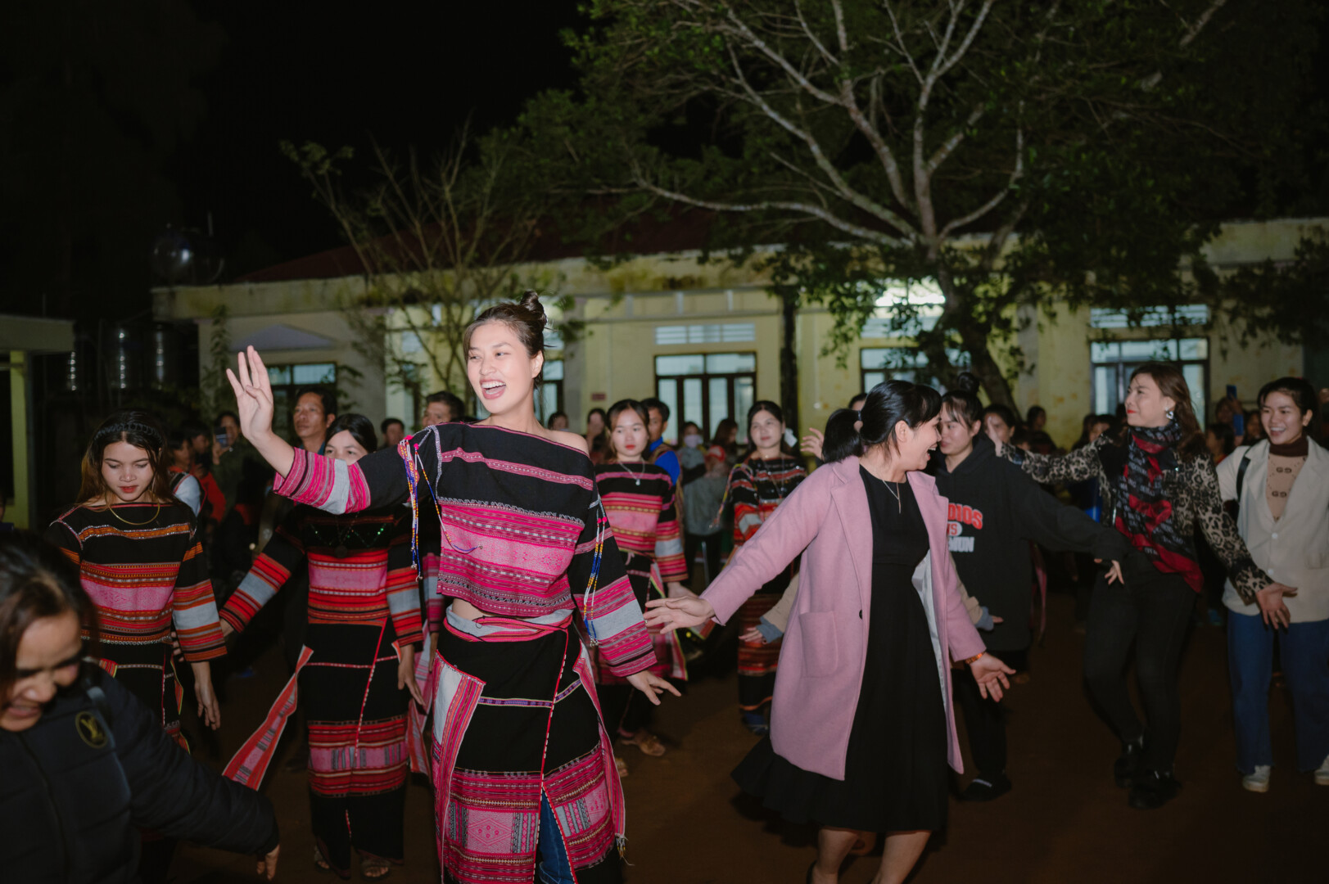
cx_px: 664
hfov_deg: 54.5
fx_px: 1291
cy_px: 442
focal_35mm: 35
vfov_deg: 37.8
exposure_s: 1/160
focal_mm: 35
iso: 2500
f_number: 2.5
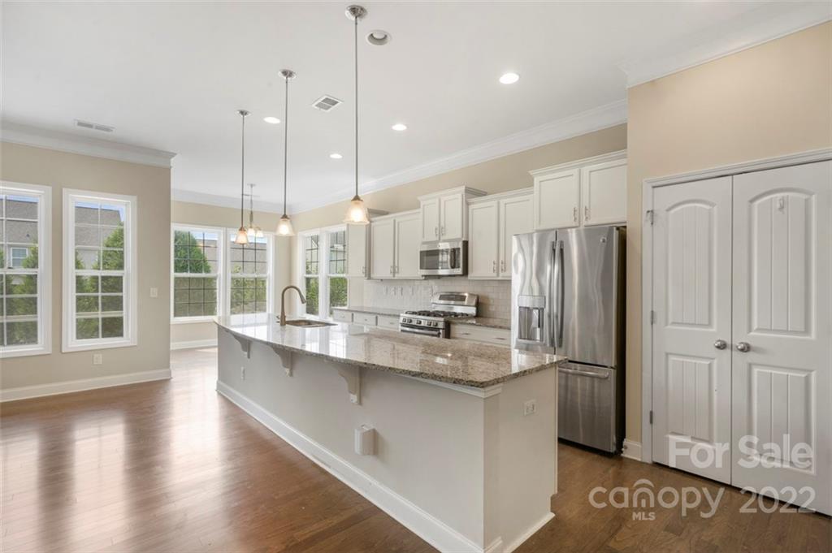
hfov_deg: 96.8
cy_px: 276
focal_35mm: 16
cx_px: 416
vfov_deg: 73.7
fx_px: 369
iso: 100
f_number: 11
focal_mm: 16
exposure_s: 1/4
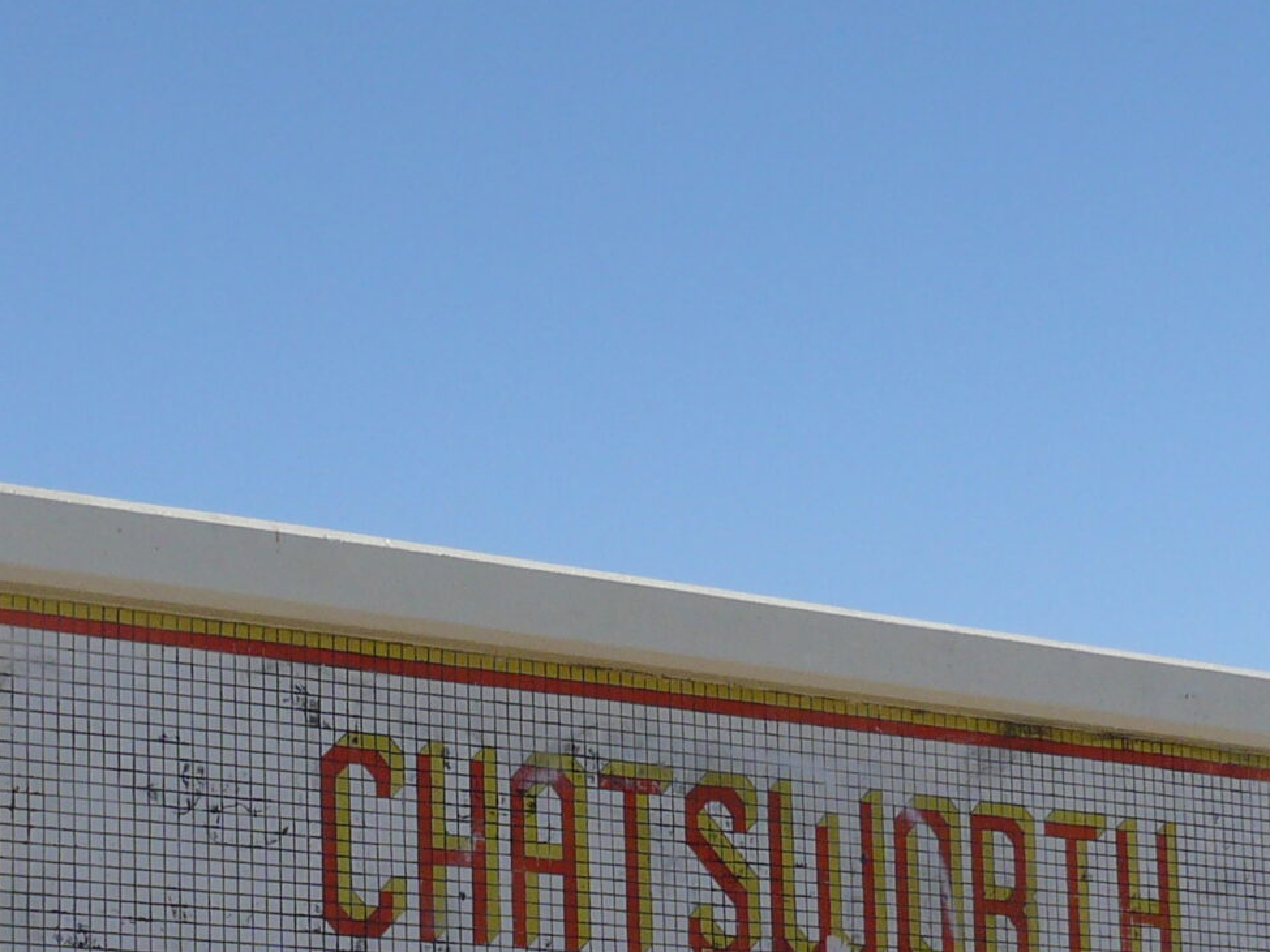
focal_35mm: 92
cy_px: 1007
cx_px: 569
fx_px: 3374
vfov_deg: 15.7
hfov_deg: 21.3
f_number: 8
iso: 100
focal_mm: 5.8
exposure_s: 1/250
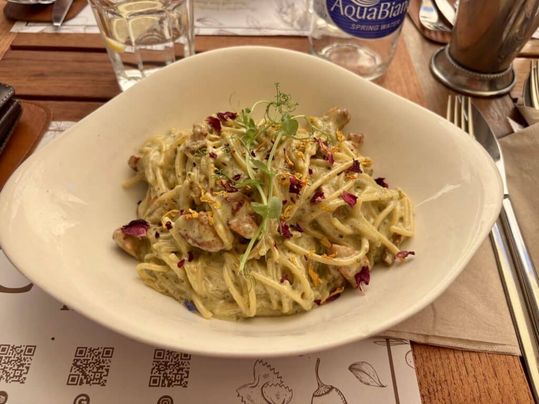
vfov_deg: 53.1
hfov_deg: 67.3
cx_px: 270
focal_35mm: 26
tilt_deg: -49.2
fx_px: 405
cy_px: 202
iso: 50
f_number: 1.6
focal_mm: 5.96
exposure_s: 1/684
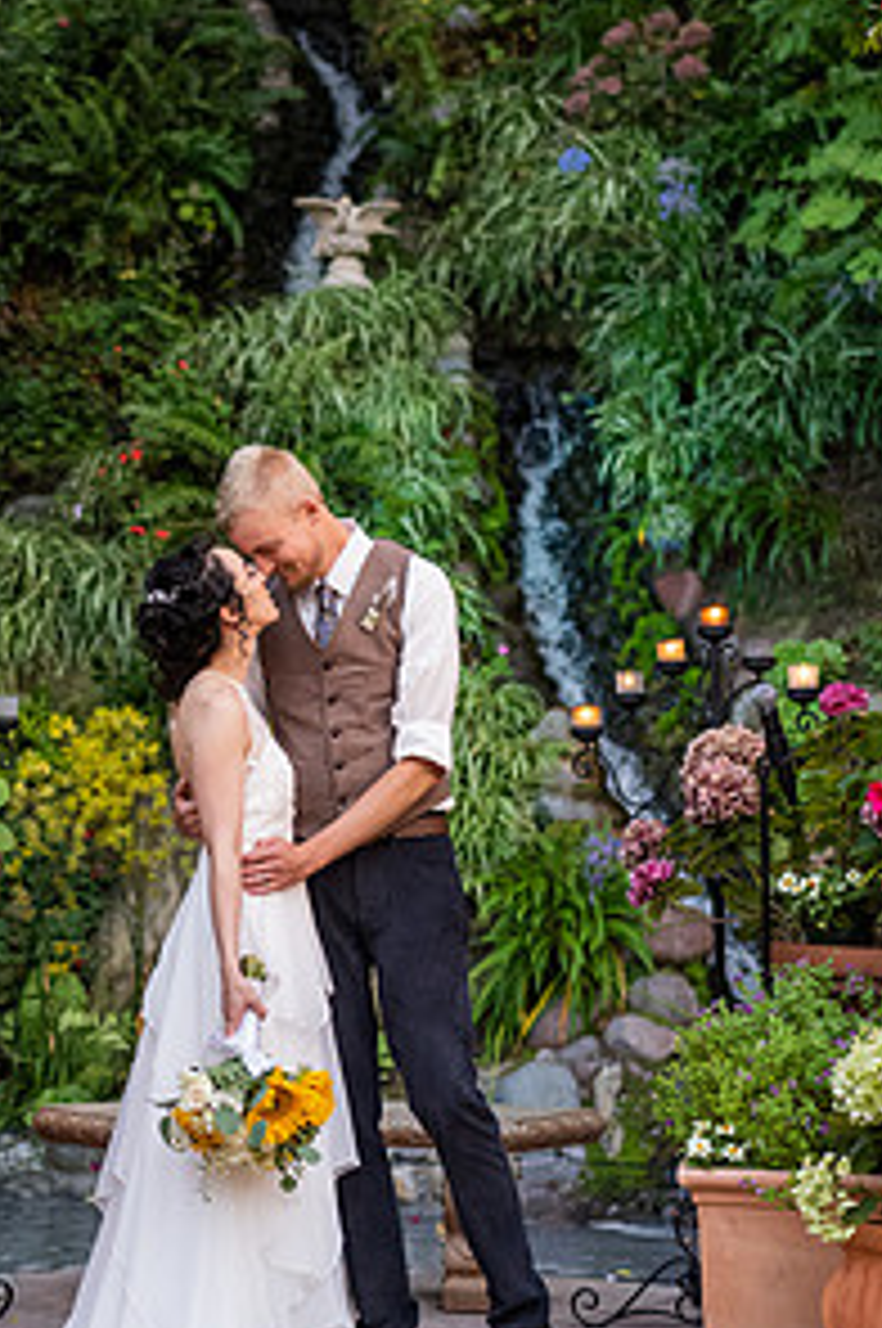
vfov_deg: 24.2
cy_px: 572
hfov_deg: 16.1
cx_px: 225
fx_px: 3094
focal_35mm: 84
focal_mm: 55
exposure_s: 1/320
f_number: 2.2
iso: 500
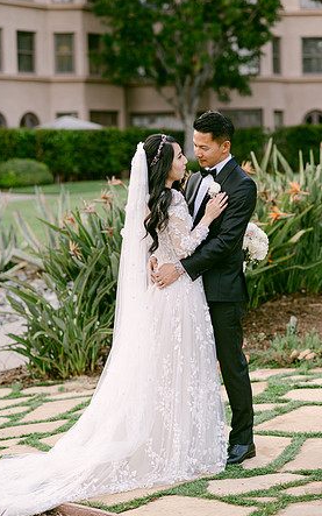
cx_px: 164
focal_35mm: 88
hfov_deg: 14.9
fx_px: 1235
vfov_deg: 23.5
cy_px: 256
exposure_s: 1/400
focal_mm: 85
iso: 100
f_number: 2.8
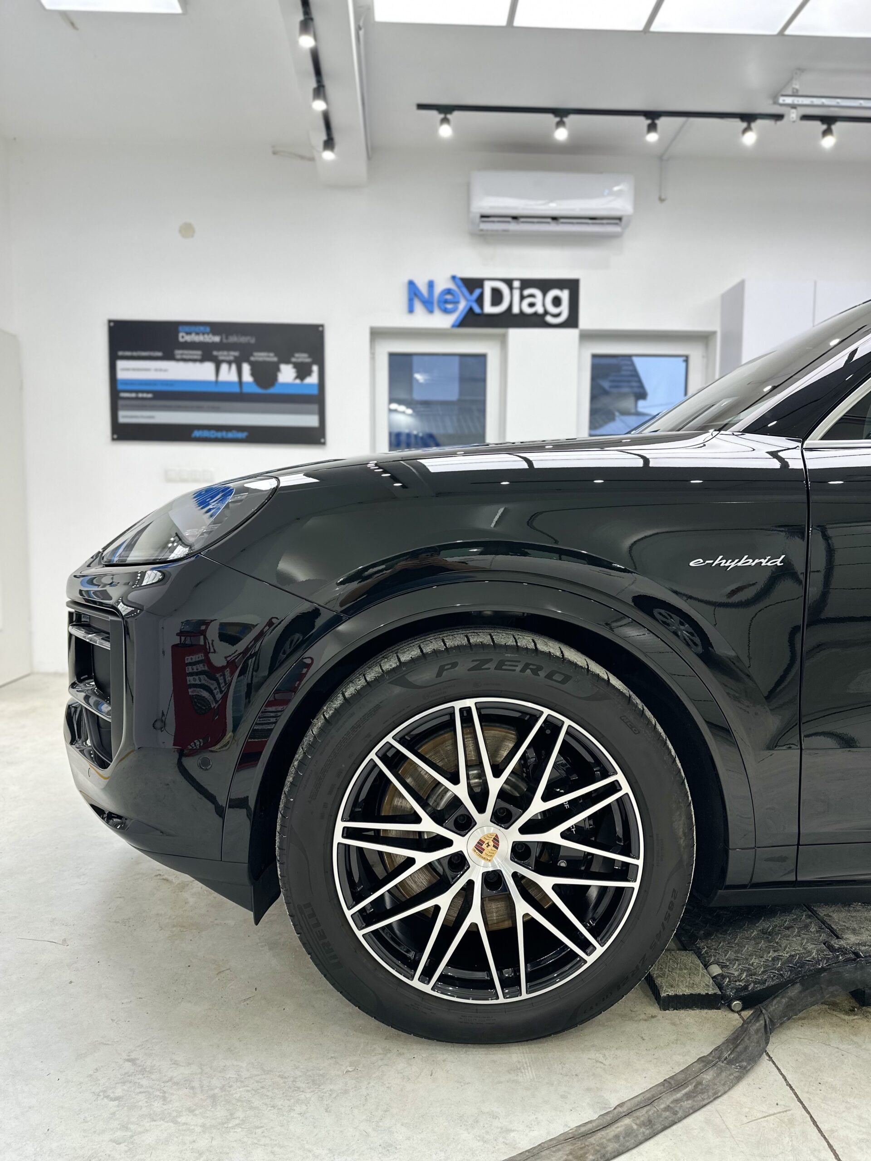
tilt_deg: -3.7
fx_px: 805
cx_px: 436
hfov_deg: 56.8
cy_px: 580
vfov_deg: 71.6
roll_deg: -0.5
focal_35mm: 24
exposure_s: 1/124
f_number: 1.78
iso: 50
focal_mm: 6.86
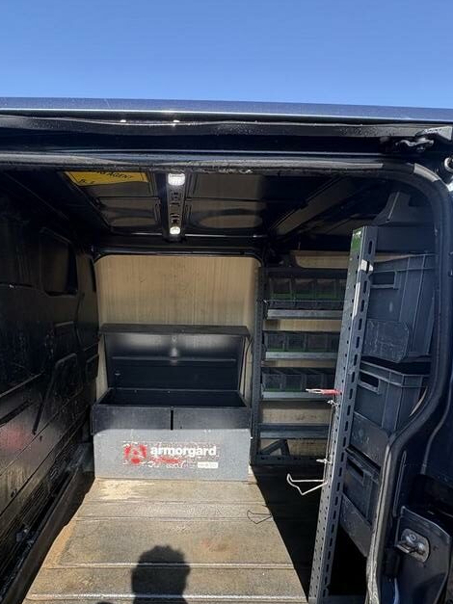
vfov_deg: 80.0
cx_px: 177
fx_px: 349
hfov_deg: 65.2
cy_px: 382
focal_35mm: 20
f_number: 2.2
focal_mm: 2.22
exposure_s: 1/361
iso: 64
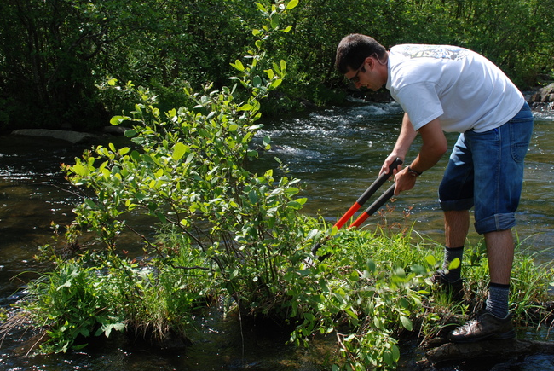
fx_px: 739
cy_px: 179
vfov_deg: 28.1
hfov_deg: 41.1
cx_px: 287
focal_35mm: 48
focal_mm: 26
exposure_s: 1/160
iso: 100
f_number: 6.3
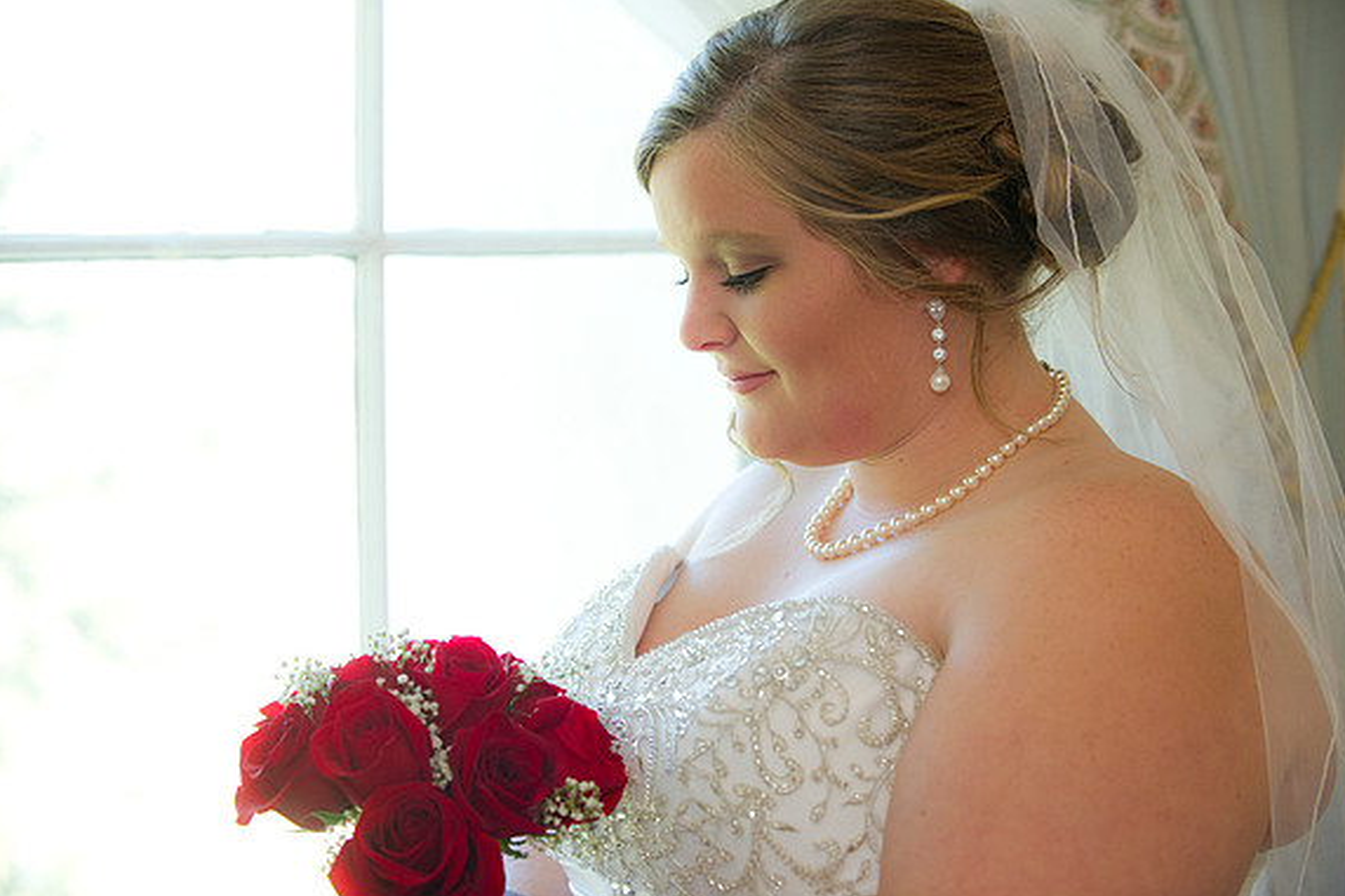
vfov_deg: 17.9
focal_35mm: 76
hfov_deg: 26.7
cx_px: 675
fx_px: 2838
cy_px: 449
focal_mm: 75
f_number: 3.2
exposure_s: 1/320
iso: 1600
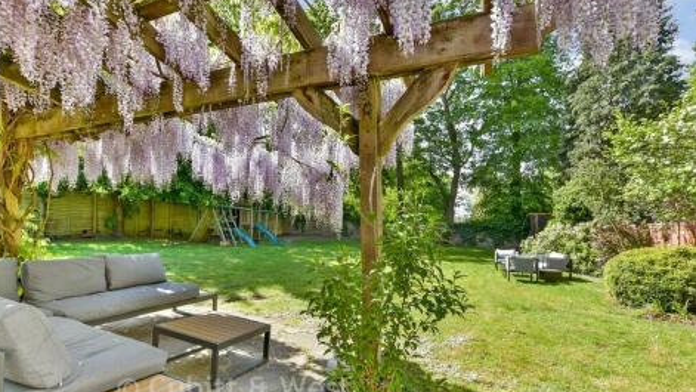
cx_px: 346
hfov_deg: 92.7
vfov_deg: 60.7
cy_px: 227
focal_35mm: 18
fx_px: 332
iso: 160
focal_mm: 11.5
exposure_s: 1/125
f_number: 8
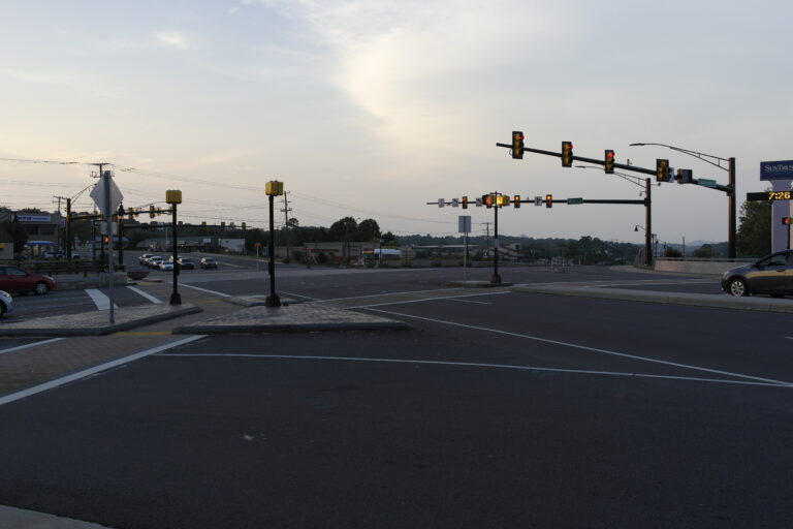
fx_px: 661
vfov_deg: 43.6
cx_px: 396
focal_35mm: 30
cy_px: 264
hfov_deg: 61.9
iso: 100
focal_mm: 20
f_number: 5.6
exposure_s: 1/80
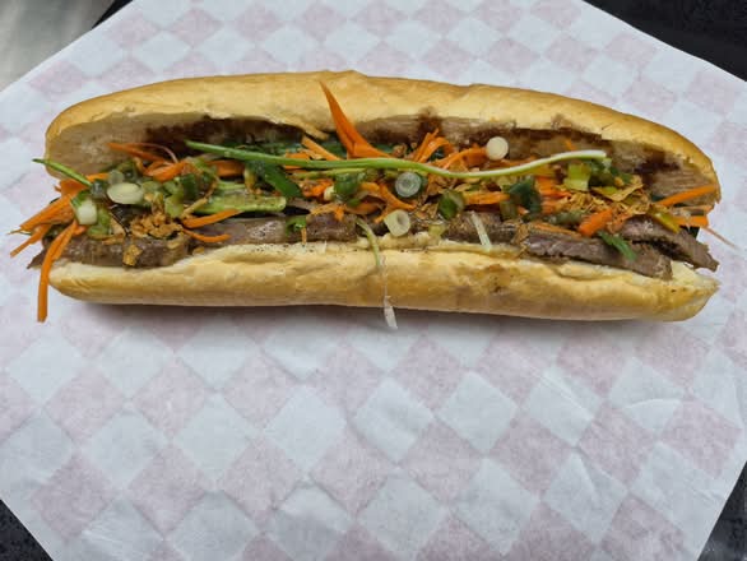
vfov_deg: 58.9
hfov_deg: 73.9
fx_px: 497
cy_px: 280
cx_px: 374
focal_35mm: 23
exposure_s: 1/120
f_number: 1.8
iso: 32
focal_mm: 5.4
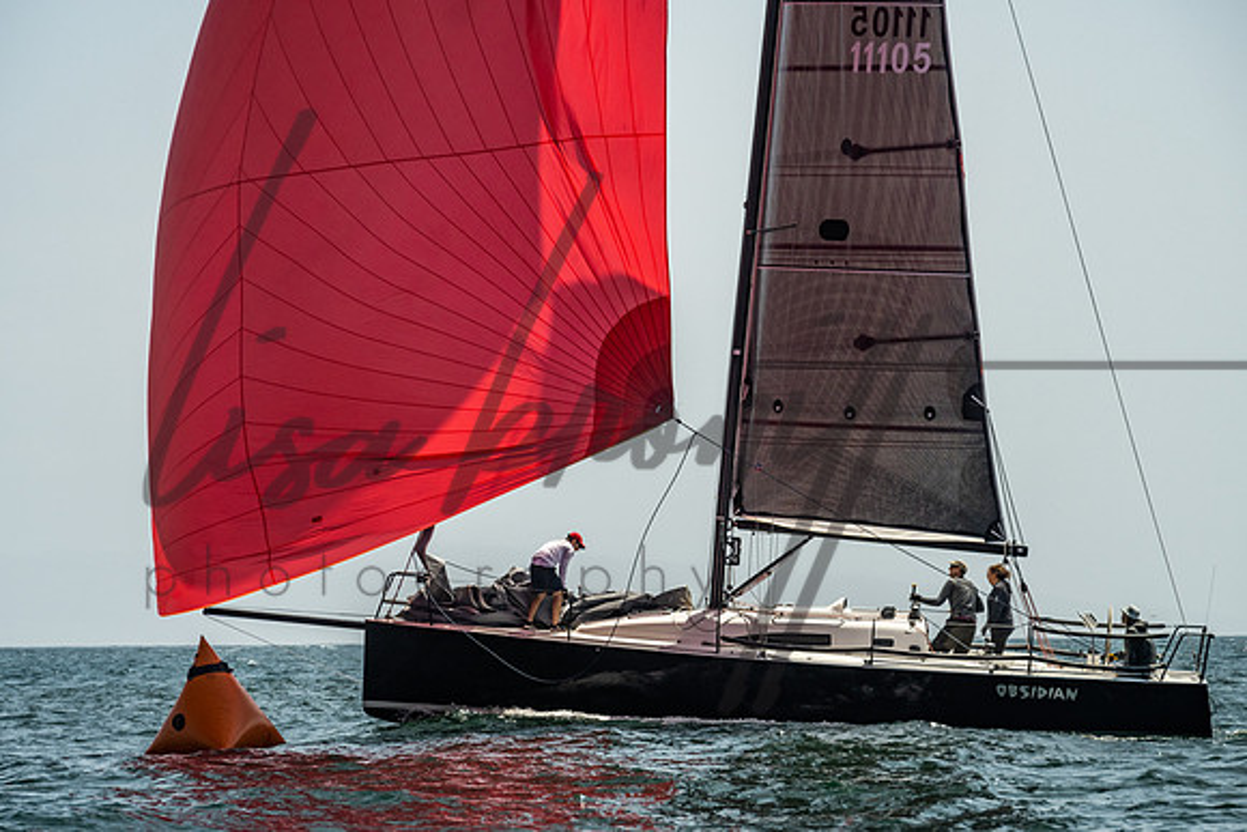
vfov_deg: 7.7
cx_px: 617
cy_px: 434
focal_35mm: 178
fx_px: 6177
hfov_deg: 11.5
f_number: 6.3
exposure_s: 1/1250
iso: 320
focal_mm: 140
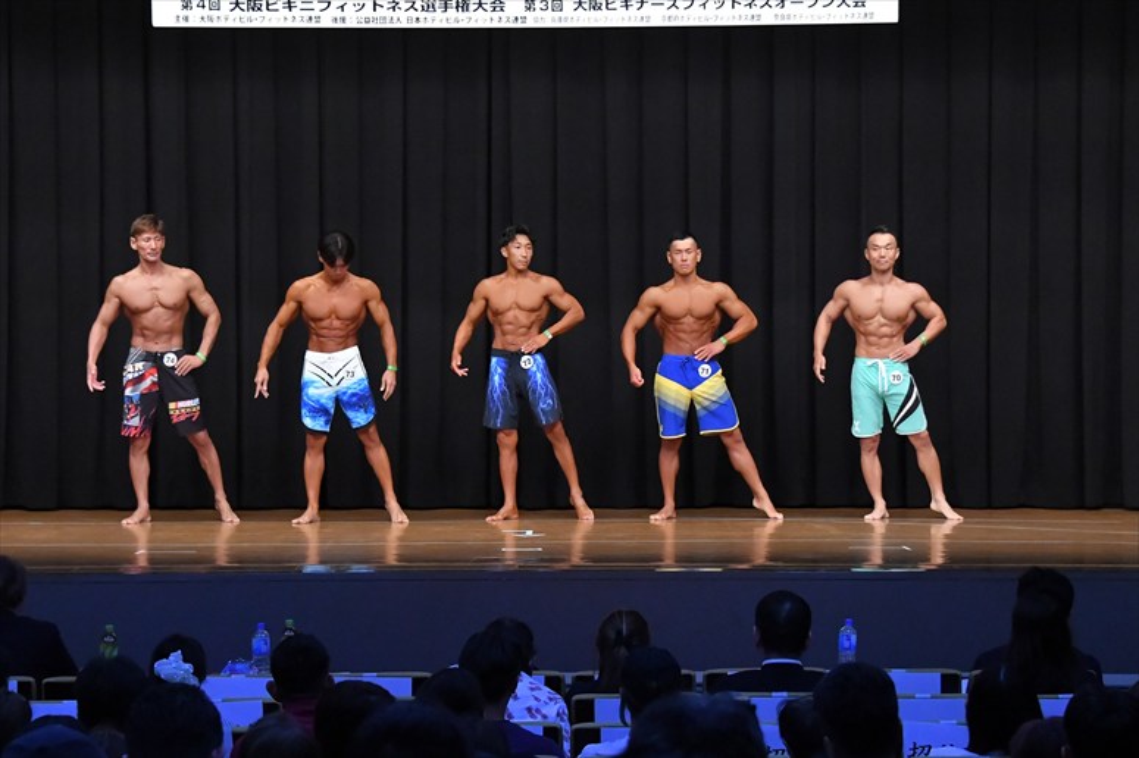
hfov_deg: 17.5
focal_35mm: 117
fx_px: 3700
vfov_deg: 11.7
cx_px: 570
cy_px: 379
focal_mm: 78
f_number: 5.6
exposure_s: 1/400
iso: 8000
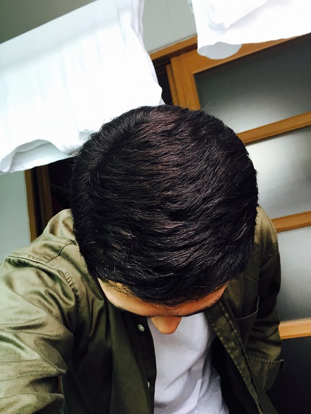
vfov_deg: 61.6
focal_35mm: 29
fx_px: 347
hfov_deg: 48.2
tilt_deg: +14.8
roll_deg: +11.0
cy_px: 207
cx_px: 156
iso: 32
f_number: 2.2
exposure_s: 1/30
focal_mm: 4.15
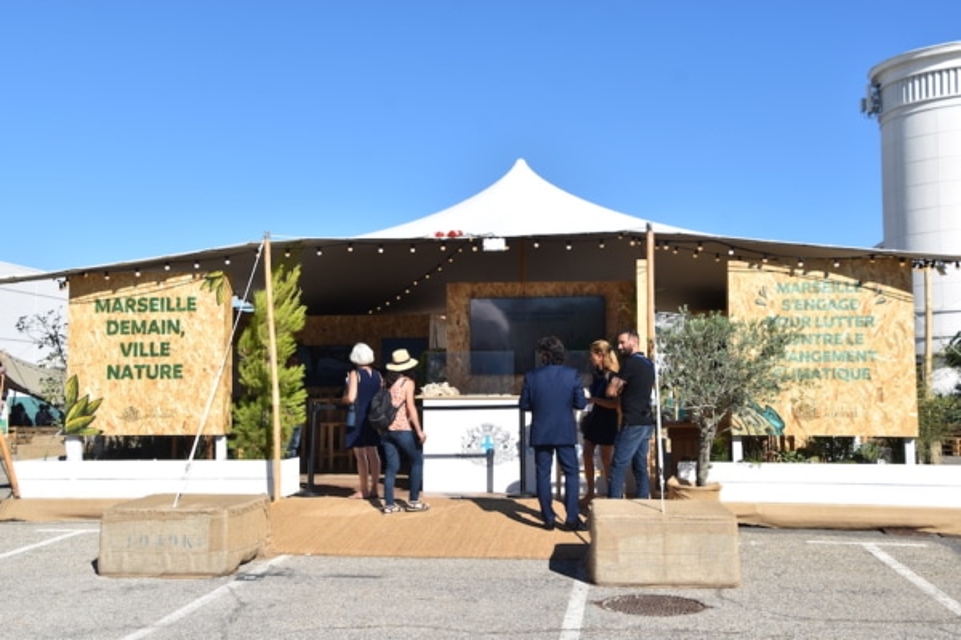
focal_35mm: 42
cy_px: 320
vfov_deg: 31.9
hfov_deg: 46.4
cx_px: 480
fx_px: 1121
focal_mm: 28
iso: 100
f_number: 9
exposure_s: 1/320
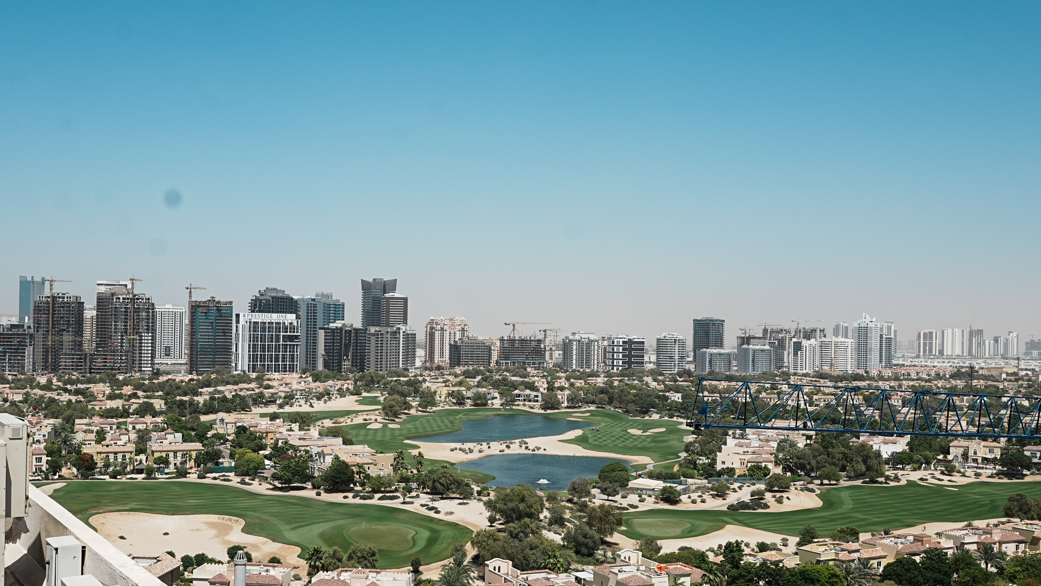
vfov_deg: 31.2
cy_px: 323
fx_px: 1049
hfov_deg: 52.7
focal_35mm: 38
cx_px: 480
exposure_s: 1/350
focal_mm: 20
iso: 80
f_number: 9.5
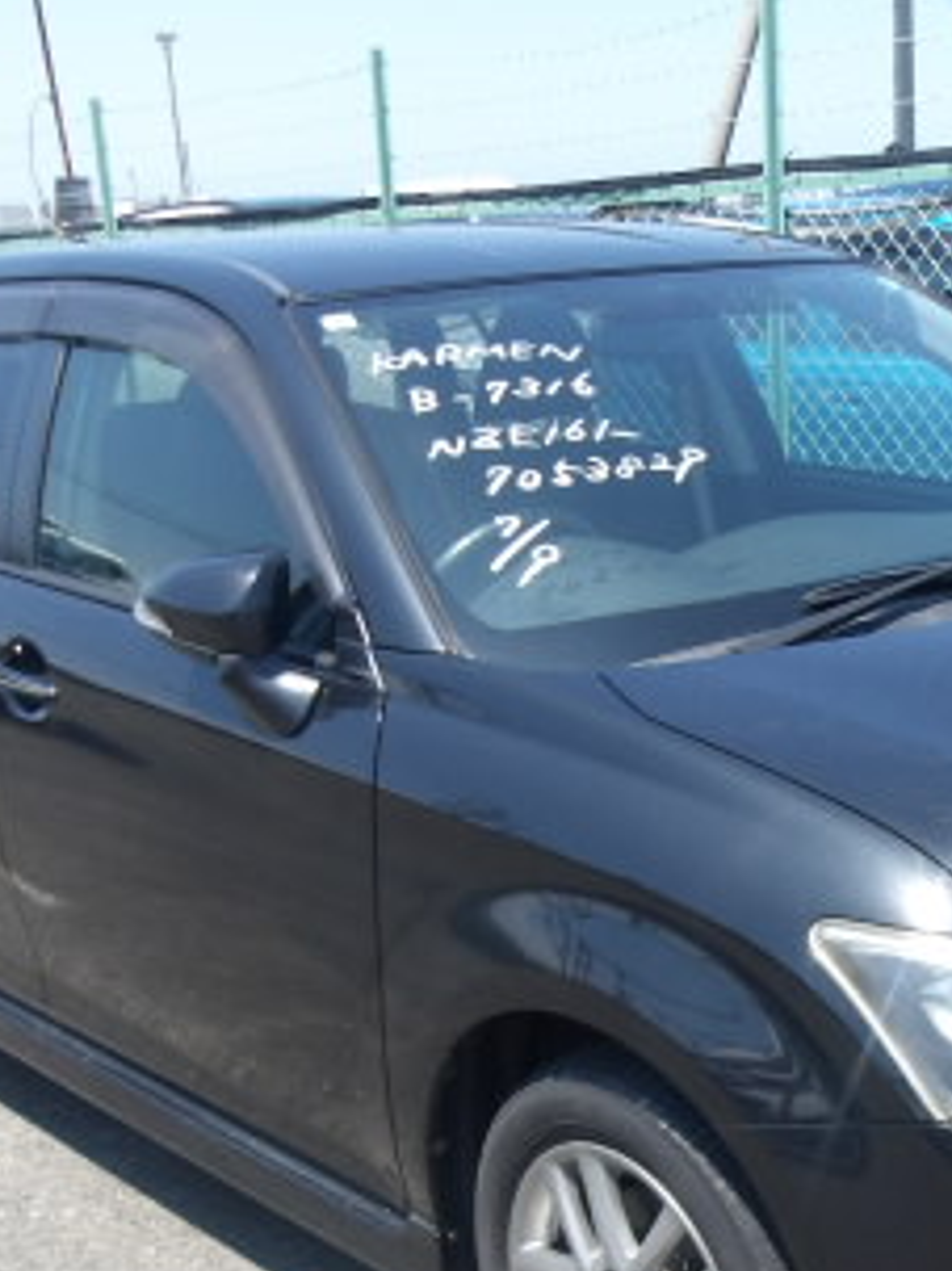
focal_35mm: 57
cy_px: 923
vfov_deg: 33.3
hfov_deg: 25.1
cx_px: 793
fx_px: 2092
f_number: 10.4
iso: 119
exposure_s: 1/60
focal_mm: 4.9
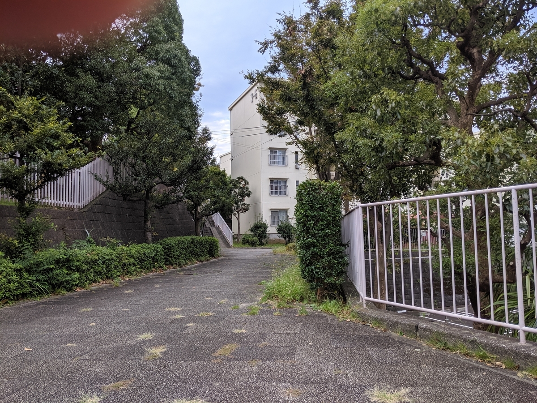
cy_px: 202
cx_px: 268
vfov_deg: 51.4
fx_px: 419
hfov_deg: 65.3
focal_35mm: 27
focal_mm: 4.44
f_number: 1.8
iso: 69
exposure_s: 1/559
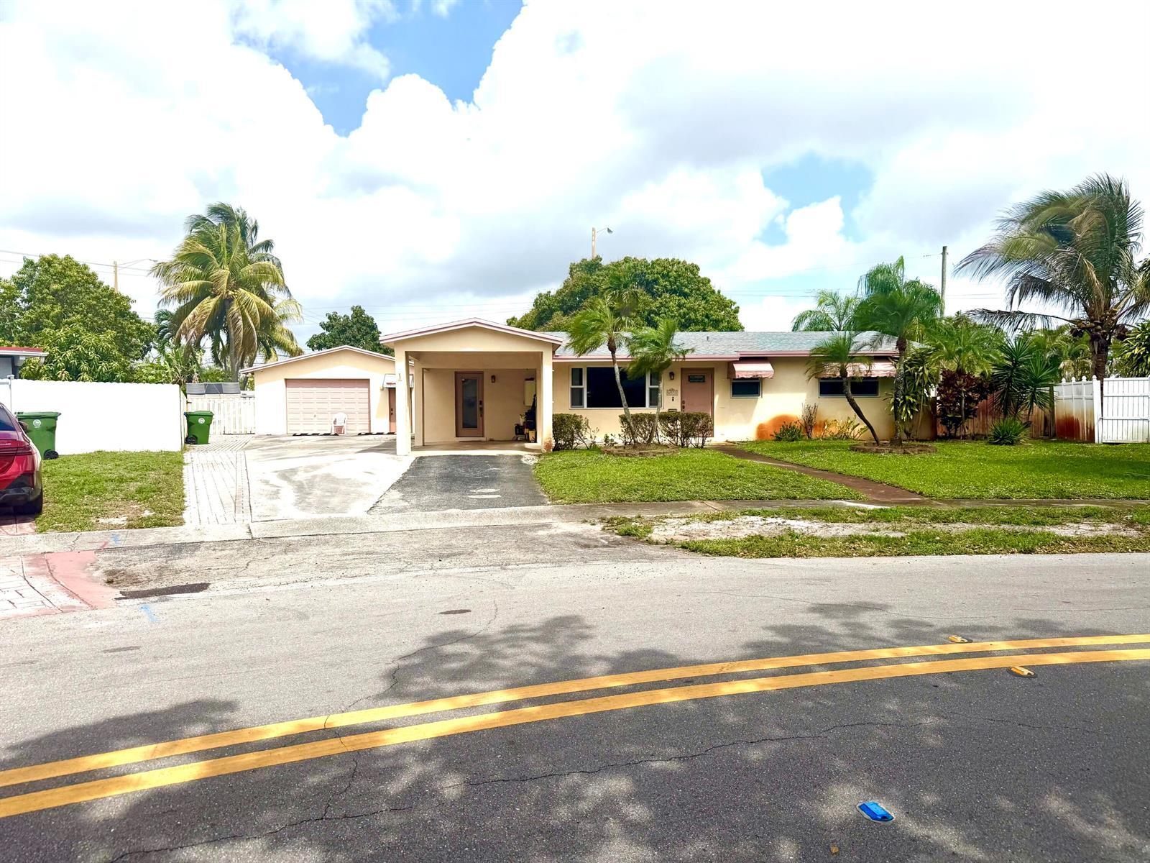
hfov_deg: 71.6
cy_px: 432
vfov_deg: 56.8
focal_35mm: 24
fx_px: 797
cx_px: 575
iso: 80
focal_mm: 6.76
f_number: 1.78
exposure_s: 1/9091
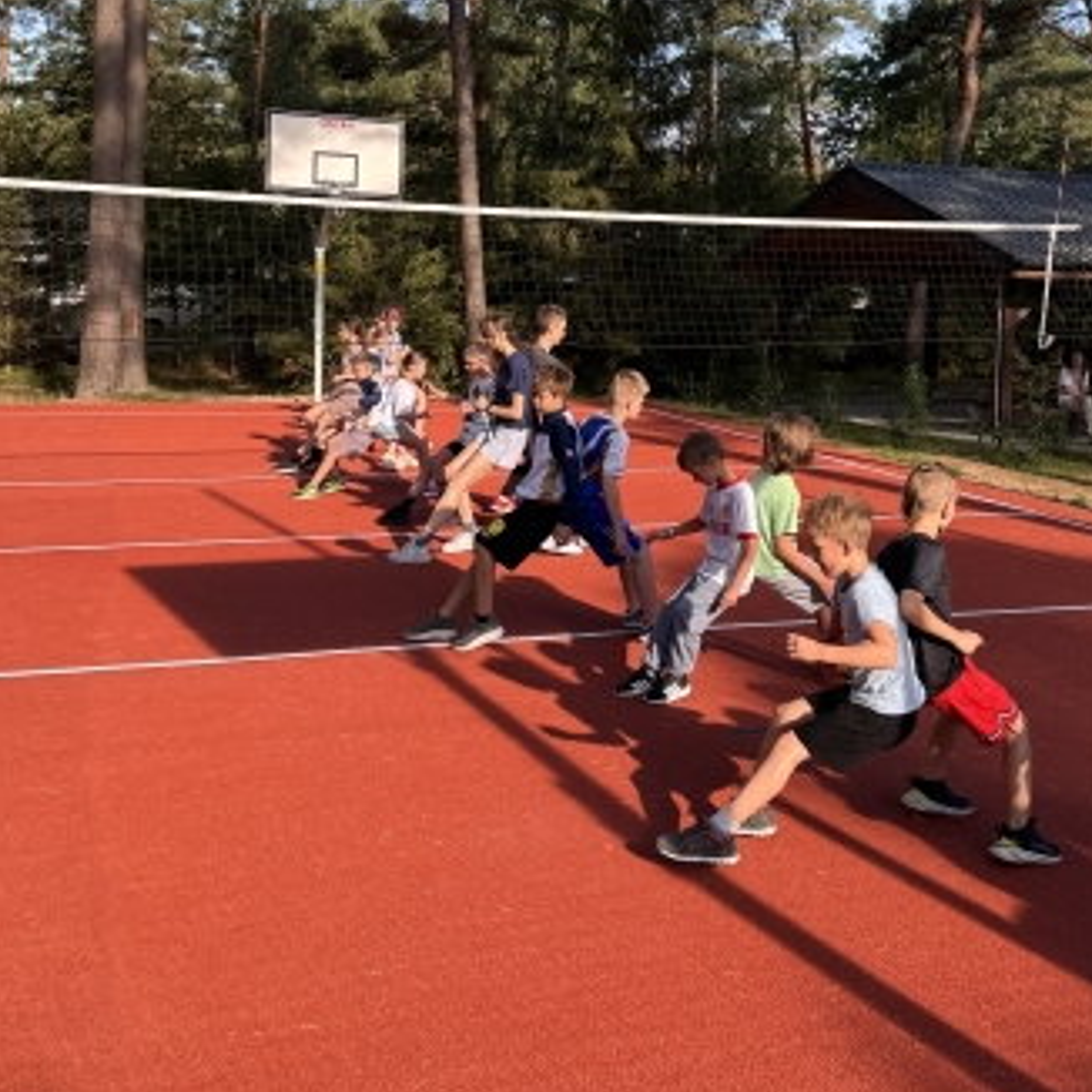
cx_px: 633
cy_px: 345
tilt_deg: -2.0
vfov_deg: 42.1
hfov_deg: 42.7
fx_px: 1392
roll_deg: -1.9
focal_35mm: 39
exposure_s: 1/888
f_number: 1.78
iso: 80
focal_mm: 6.76
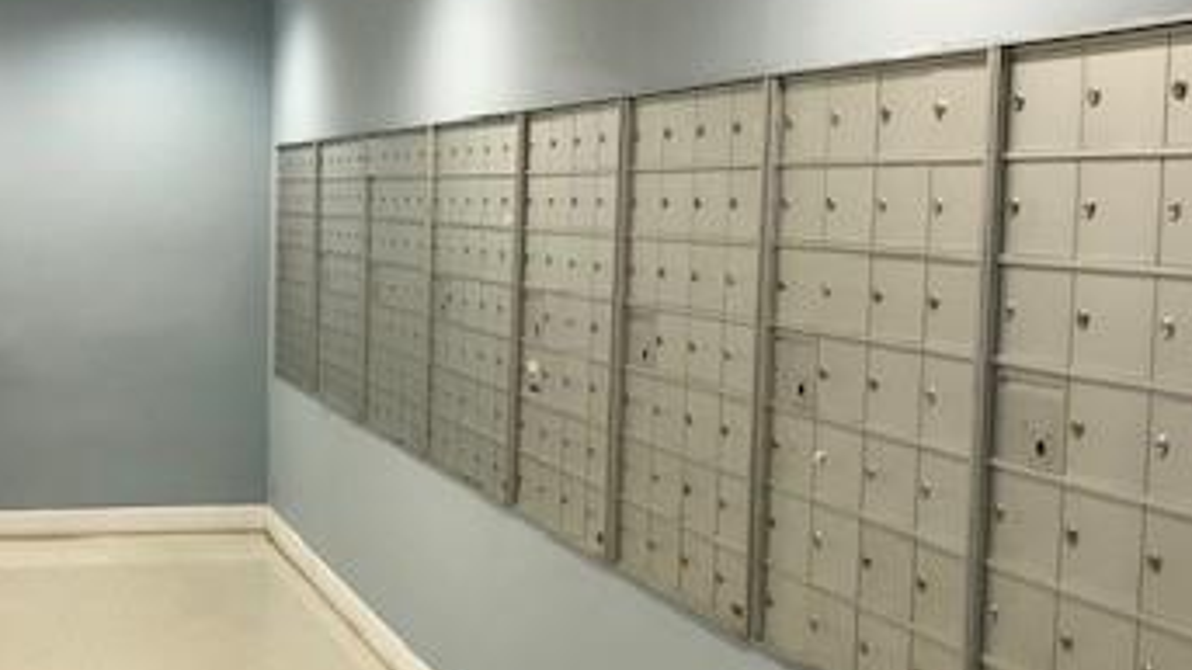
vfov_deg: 21.1
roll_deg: -0.3
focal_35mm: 57
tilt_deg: -6.4
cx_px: 358
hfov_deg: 36.1
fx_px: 1802
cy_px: 392
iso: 32
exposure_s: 1/24
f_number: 1.8
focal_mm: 3.99
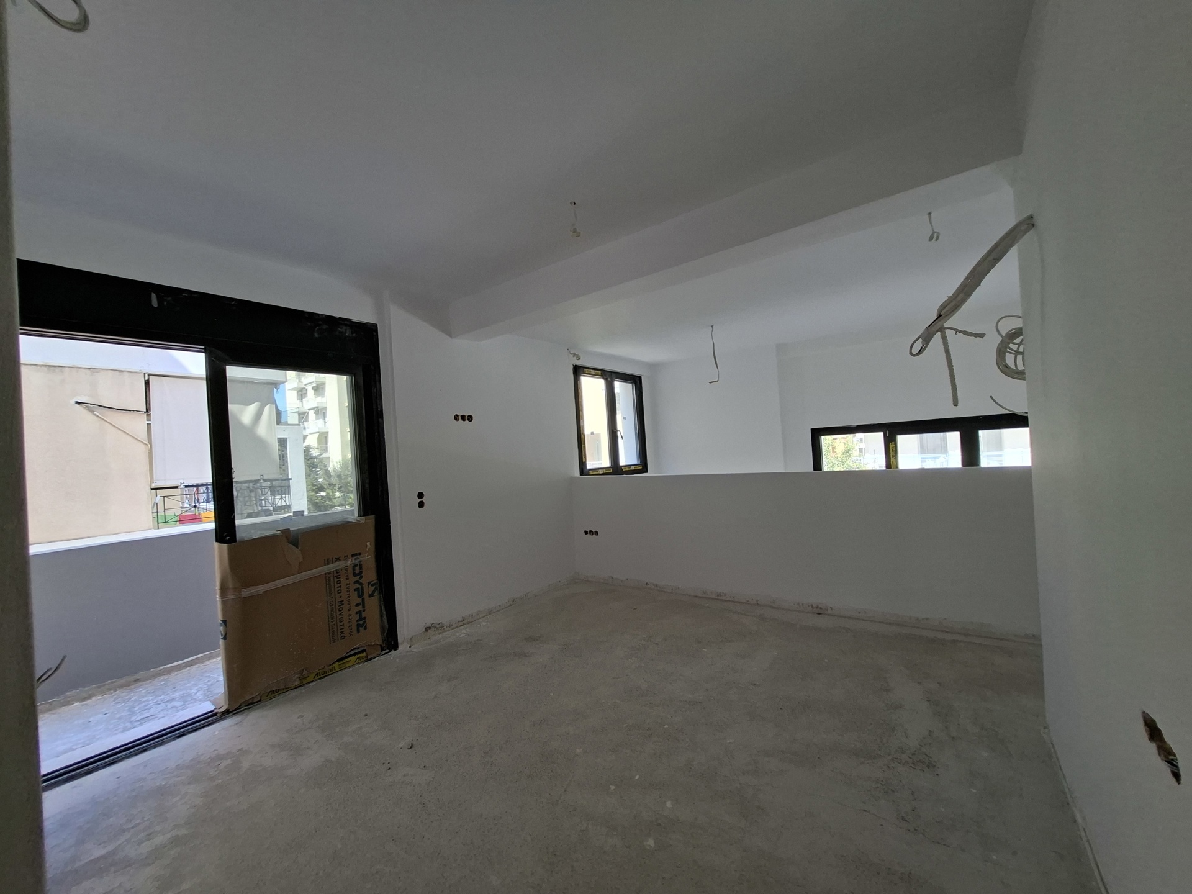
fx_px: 448
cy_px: 447
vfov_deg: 89.9
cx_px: 596
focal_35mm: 13
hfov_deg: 106.2
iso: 40
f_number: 2.2
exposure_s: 1/120
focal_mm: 1.74
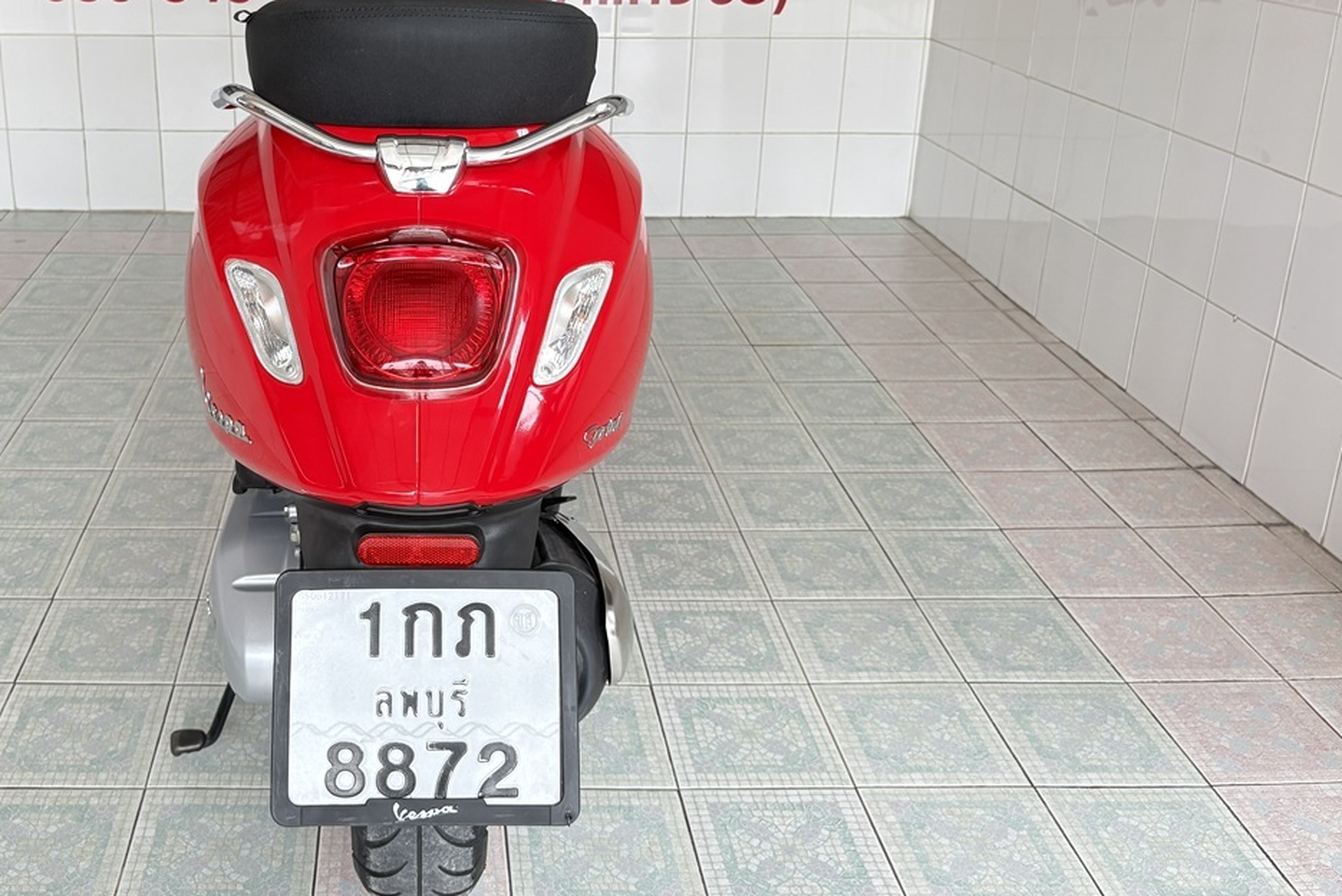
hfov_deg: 50.7
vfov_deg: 35.5
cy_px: 281
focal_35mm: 37
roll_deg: +0.1
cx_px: 426
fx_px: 1380
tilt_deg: -18.0
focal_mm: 5.96
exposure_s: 1/86
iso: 125
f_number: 1.6
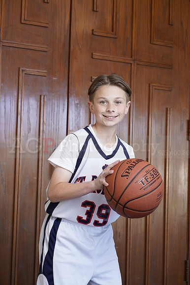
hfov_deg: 16.1
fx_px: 674
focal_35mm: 85
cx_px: 95
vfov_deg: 23.9
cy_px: 142
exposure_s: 1/60
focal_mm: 85
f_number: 5.6
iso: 200
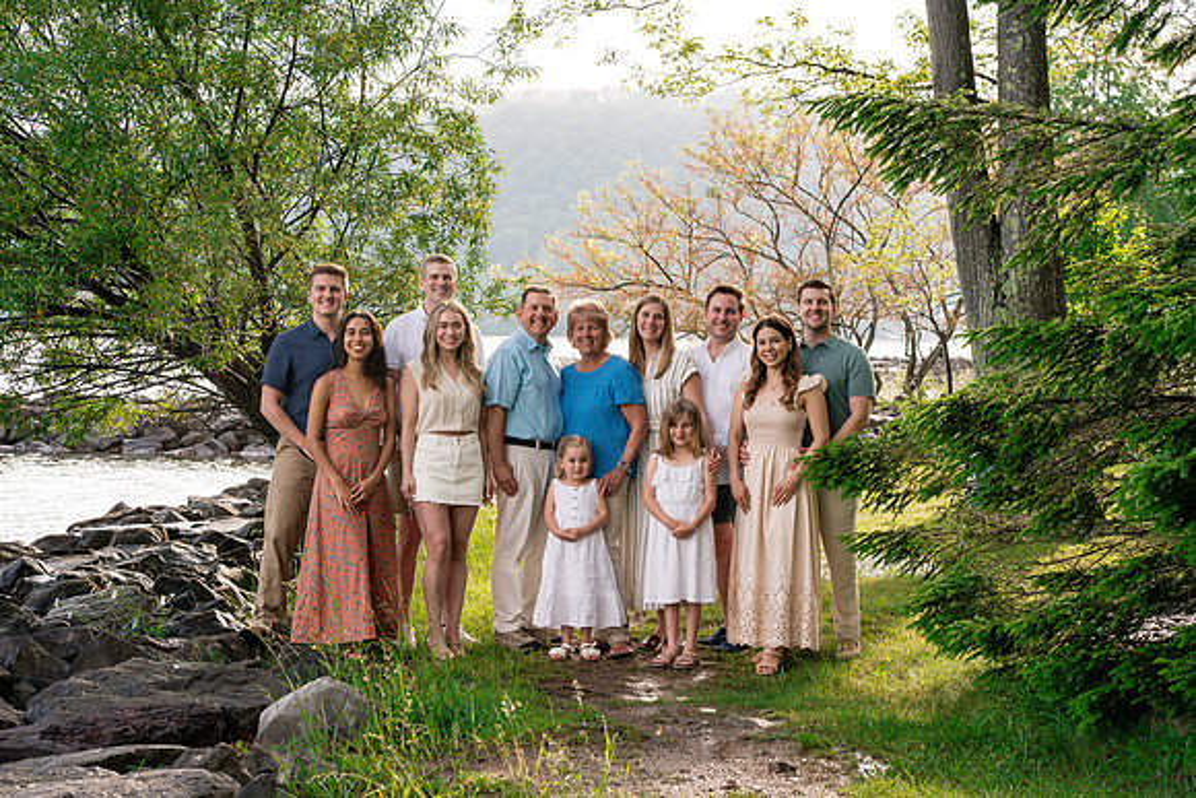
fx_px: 2880
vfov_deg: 15.8
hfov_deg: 23.5
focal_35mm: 87
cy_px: 399
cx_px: 598
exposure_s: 1/320
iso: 800
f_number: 8
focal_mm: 85
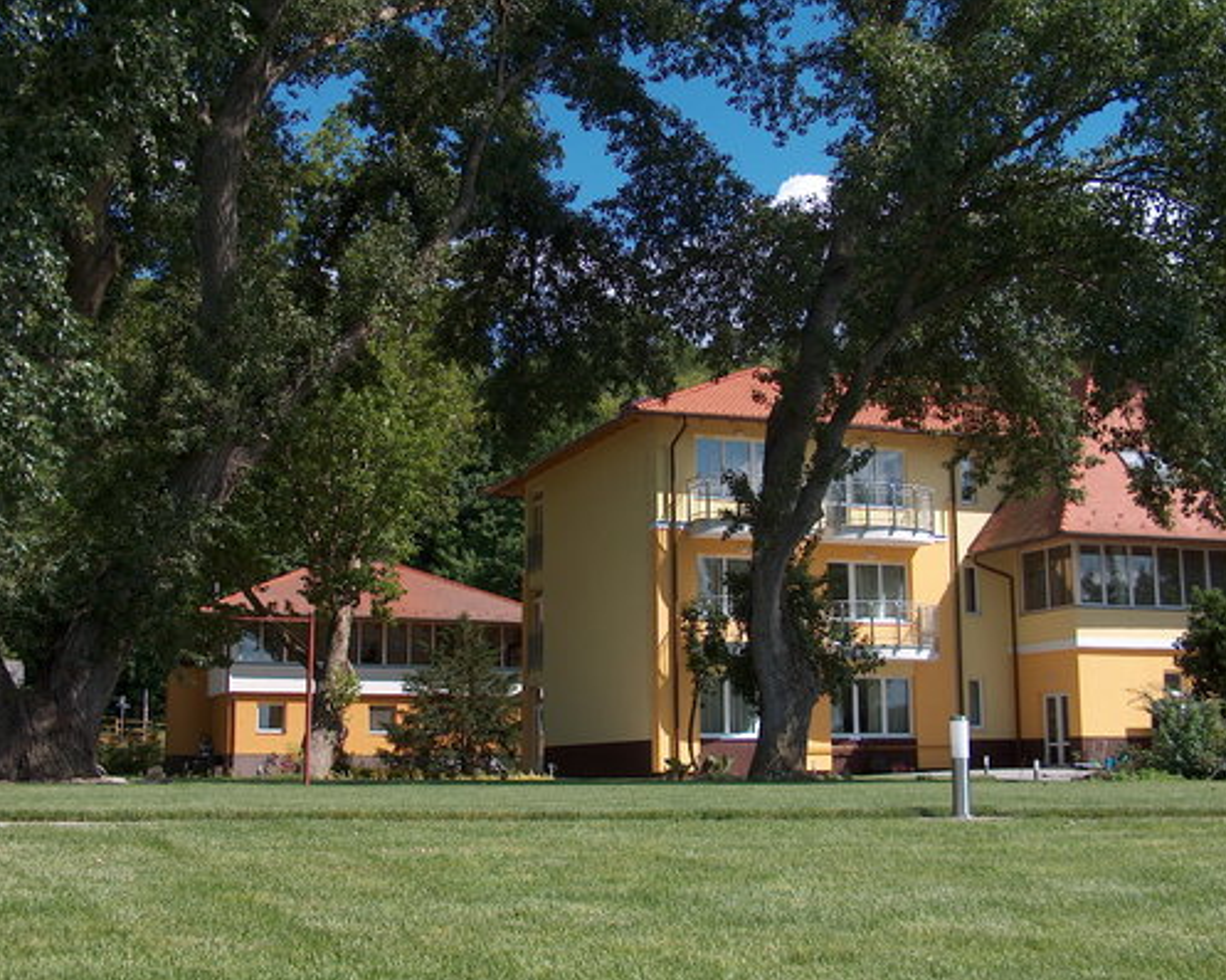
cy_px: 491
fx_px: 1668
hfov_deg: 40.4
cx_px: 630
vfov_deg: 32.7
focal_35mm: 46
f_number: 4.8
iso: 100
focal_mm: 8.96
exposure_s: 1/513
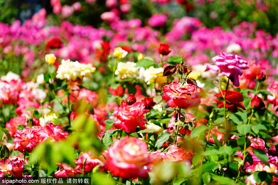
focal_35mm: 237
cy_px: 92
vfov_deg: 5.8
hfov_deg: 8.7
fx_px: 1830
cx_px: 139
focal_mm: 237
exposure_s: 1/1600
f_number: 6.3
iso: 500
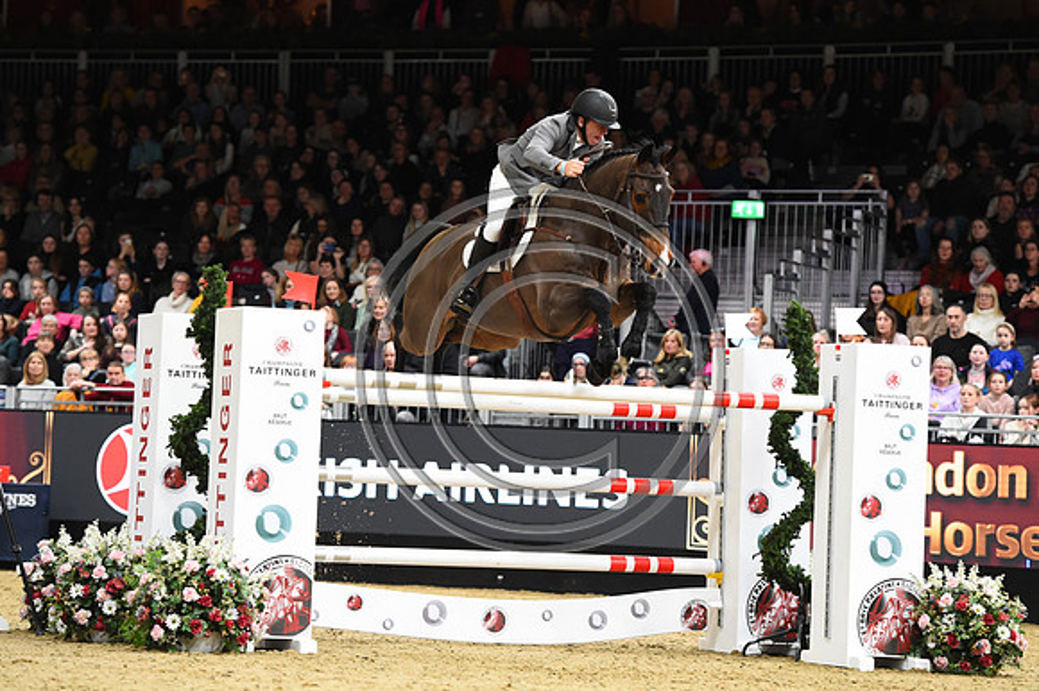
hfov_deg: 14.7
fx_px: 4038
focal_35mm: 140
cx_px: 520
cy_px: 346
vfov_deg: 9.8
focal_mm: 140
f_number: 3.5
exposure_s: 1/800
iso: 5000
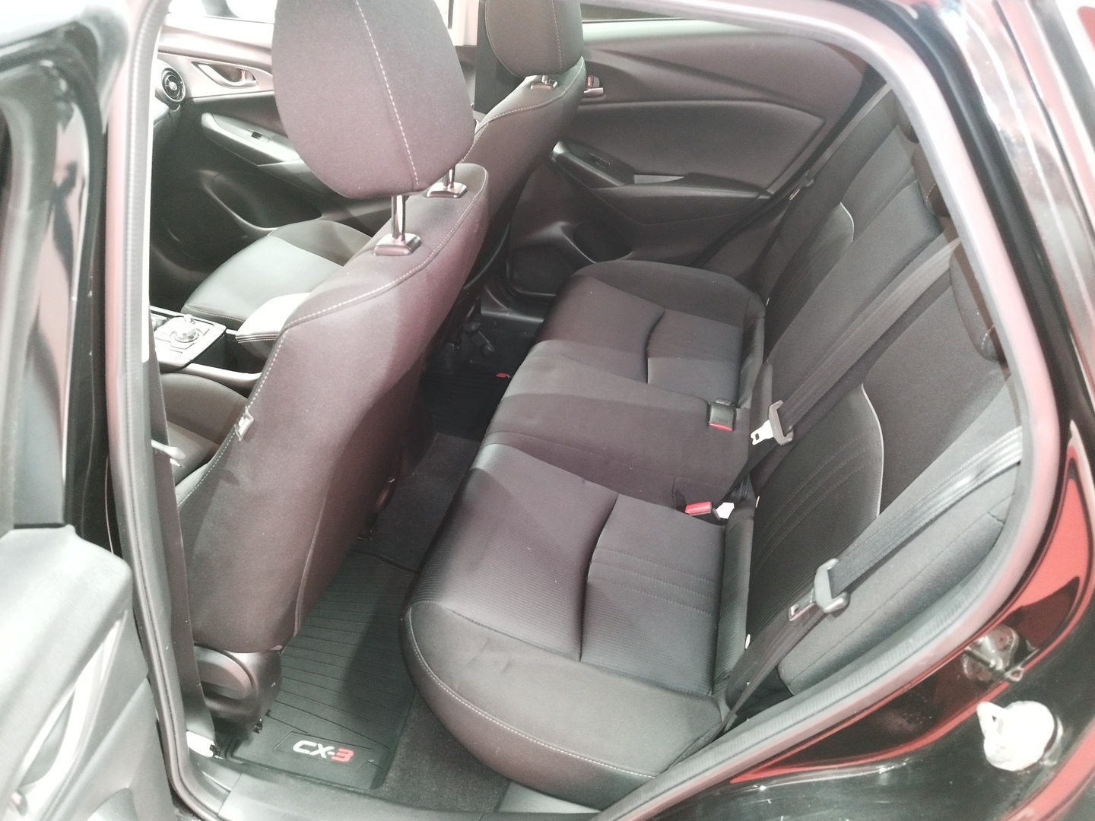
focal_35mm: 25
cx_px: 548
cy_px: 410
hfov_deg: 69.4
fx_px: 791
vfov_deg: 54.9
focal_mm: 5.95
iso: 3500
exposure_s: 1/14.3
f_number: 1.89
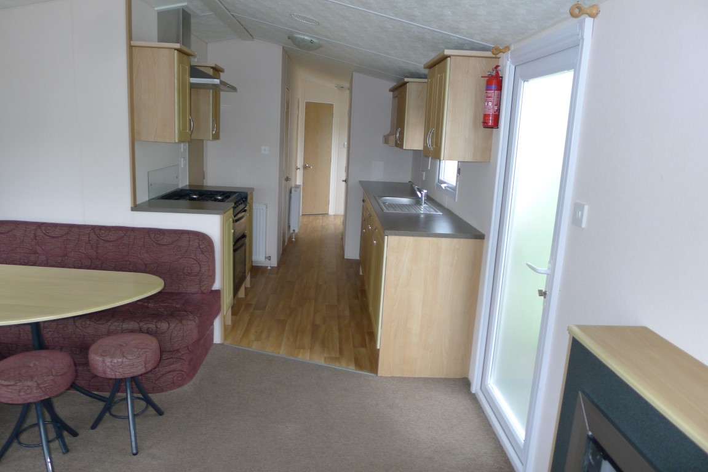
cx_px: 354
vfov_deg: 53.2
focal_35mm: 24
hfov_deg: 73.7
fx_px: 472
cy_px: 236
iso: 100
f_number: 2
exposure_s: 1/60
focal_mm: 5.1
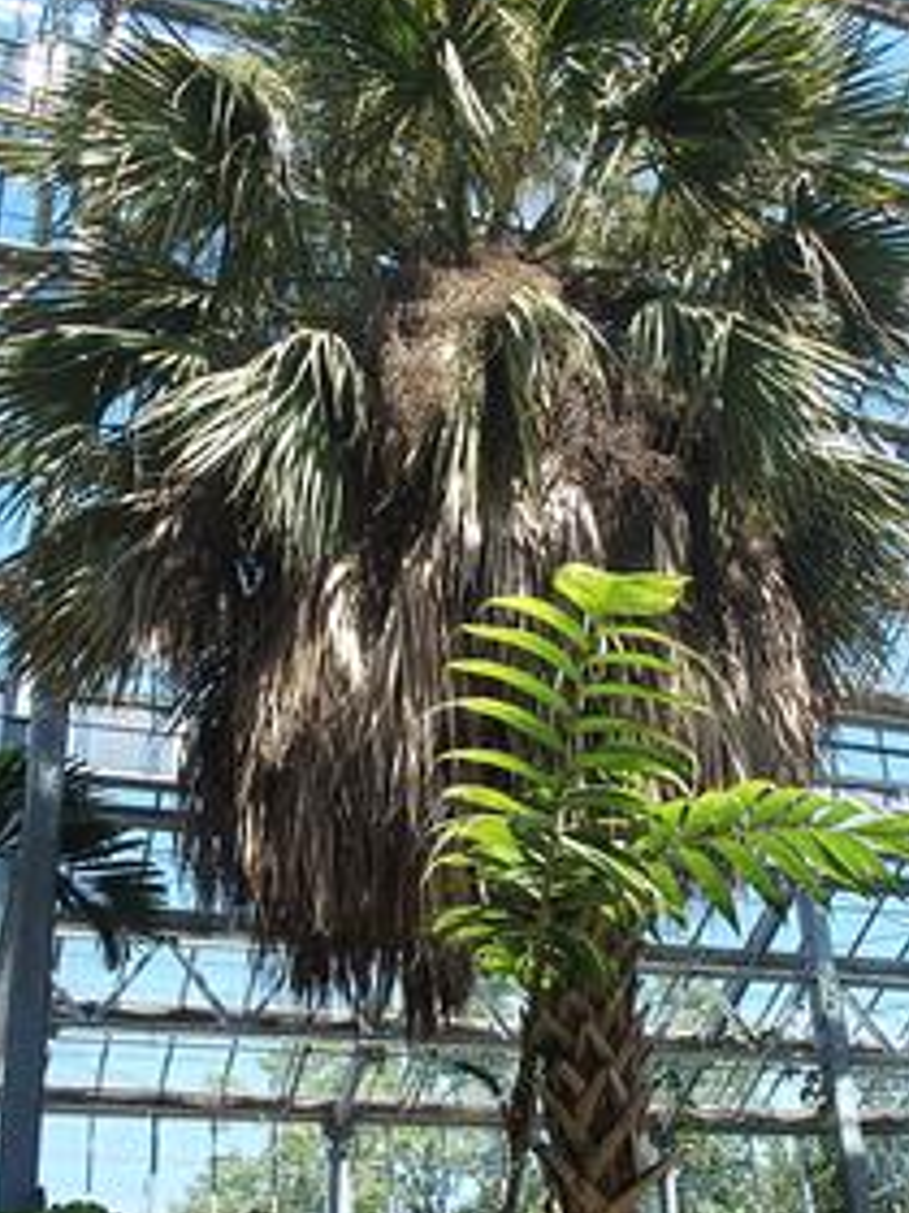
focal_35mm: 40
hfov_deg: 35.9
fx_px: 1401
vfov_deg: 46.7
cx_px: 424
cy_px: 658
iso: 100
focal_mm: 6
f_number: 3.5
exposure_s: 1/500
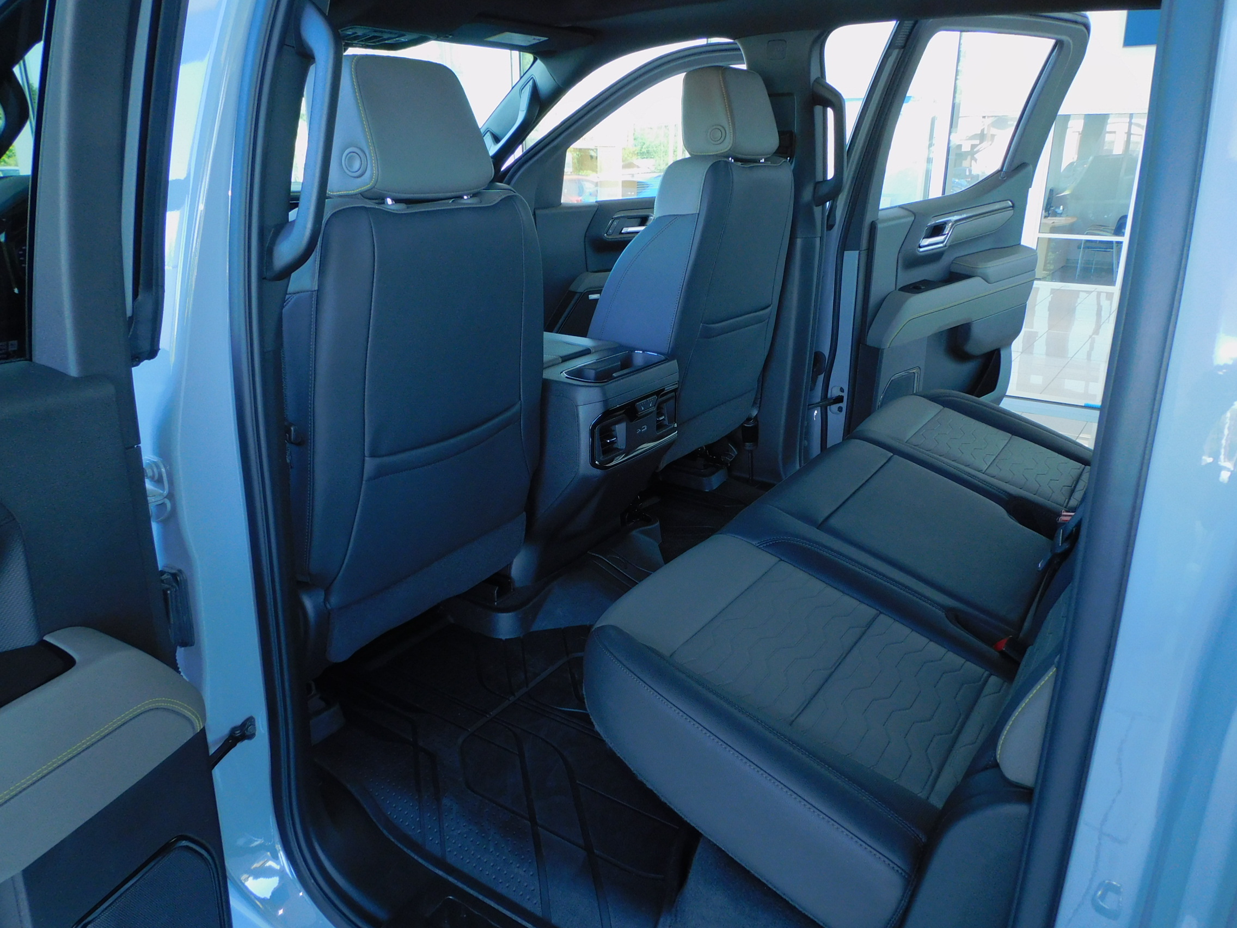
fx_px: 858
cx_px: 618
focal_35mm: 24
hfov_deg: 71.6
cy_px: 464
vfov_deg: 56.8
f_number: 3.3
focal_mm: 4.3
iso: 200
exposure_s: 1/30
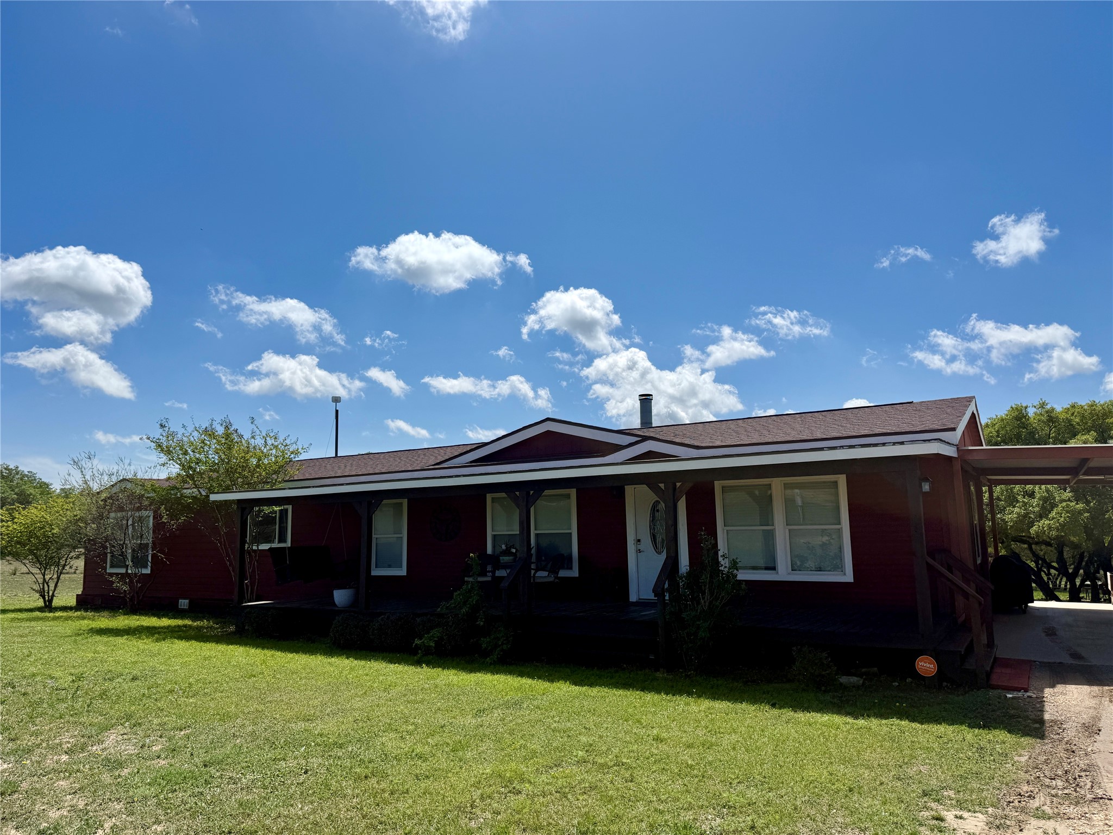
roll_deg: +1.8
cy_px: 418
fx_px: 772
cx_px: 556
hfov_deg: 71.6
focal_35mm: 24
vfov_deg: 56.8
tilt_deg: +7.7
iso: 80
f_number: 1.78
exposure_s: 1/11905
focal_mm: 6.76
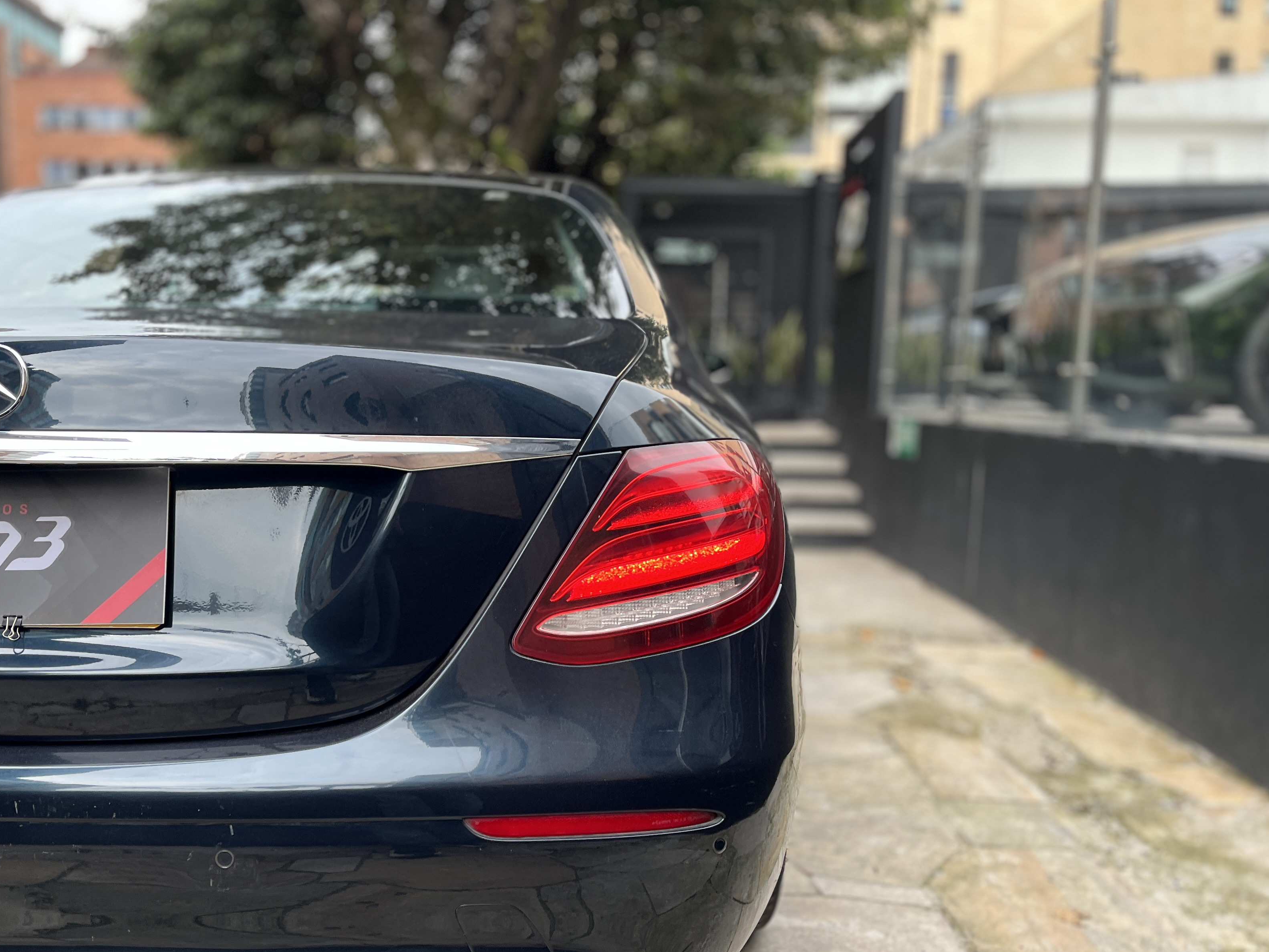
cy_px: 545
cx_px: 518
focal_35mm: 33
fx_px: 1210
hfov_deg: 55.0
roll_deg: -0.2
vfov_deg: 42.8
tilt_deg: -7.1
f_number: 1.6
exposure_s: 1/211
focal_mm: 5.1
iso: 40
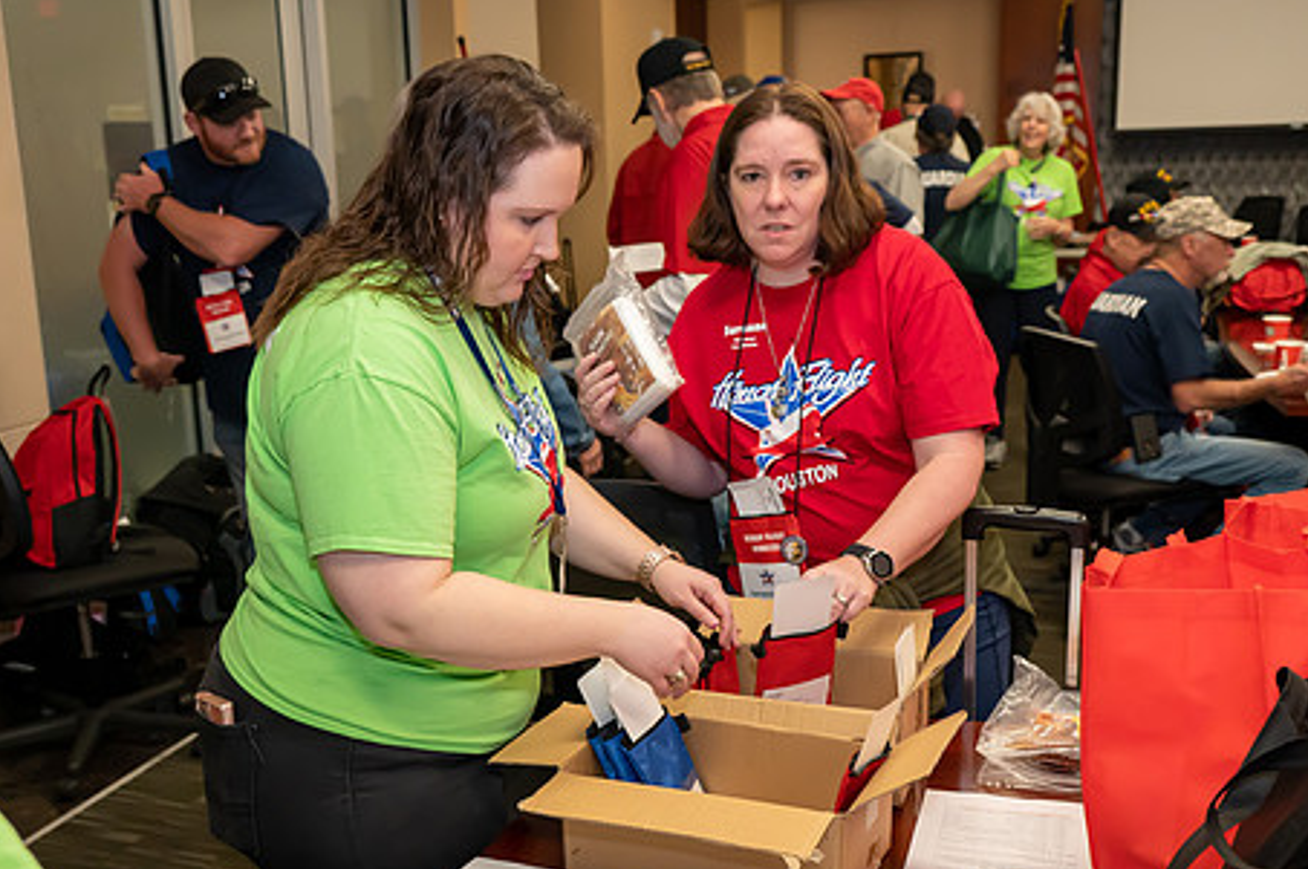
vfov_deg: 32.5
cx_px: 624
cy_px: 499
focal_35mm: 41
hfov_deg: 47.4
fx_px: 1488
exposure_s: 1/160
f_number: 5
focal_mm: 32
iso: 5600
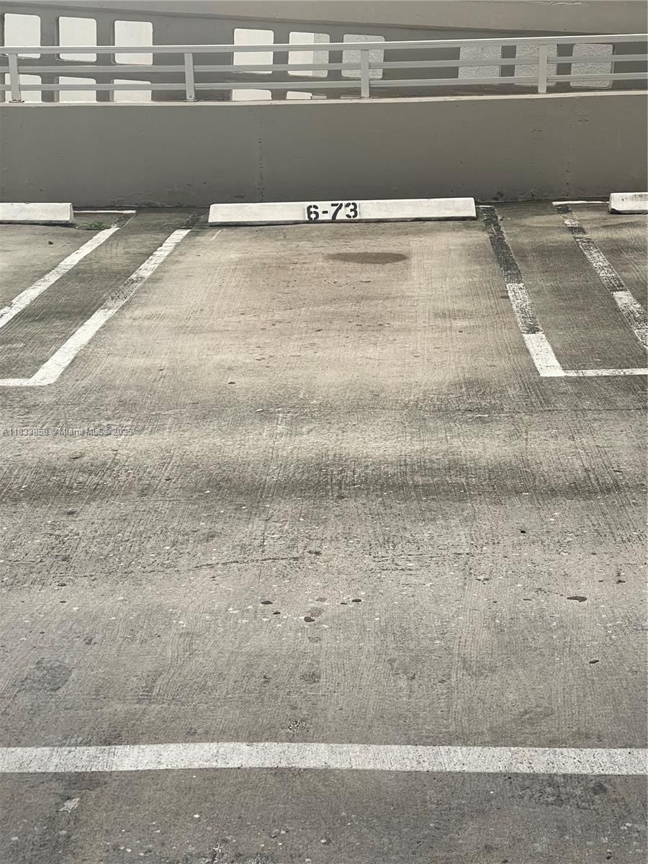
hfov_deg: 22.9
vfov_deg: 30.3
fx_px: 1597
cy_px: 432
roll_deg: -1.2
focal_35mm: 64
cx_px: 324
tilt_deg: -14.1
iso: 80
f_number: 2.2
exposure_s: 1/99
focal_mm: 7.5
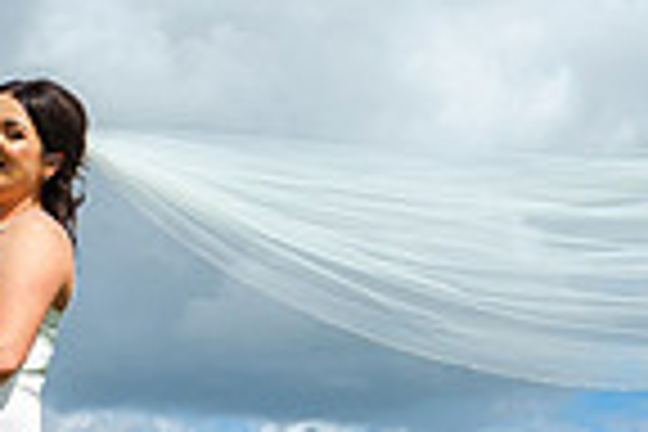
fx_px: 1782
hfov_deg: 20.5
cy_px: 363
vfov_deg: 13.7
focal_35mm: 99
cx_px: 216
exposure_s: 1/500
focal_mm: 16
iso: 160
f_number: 5.6
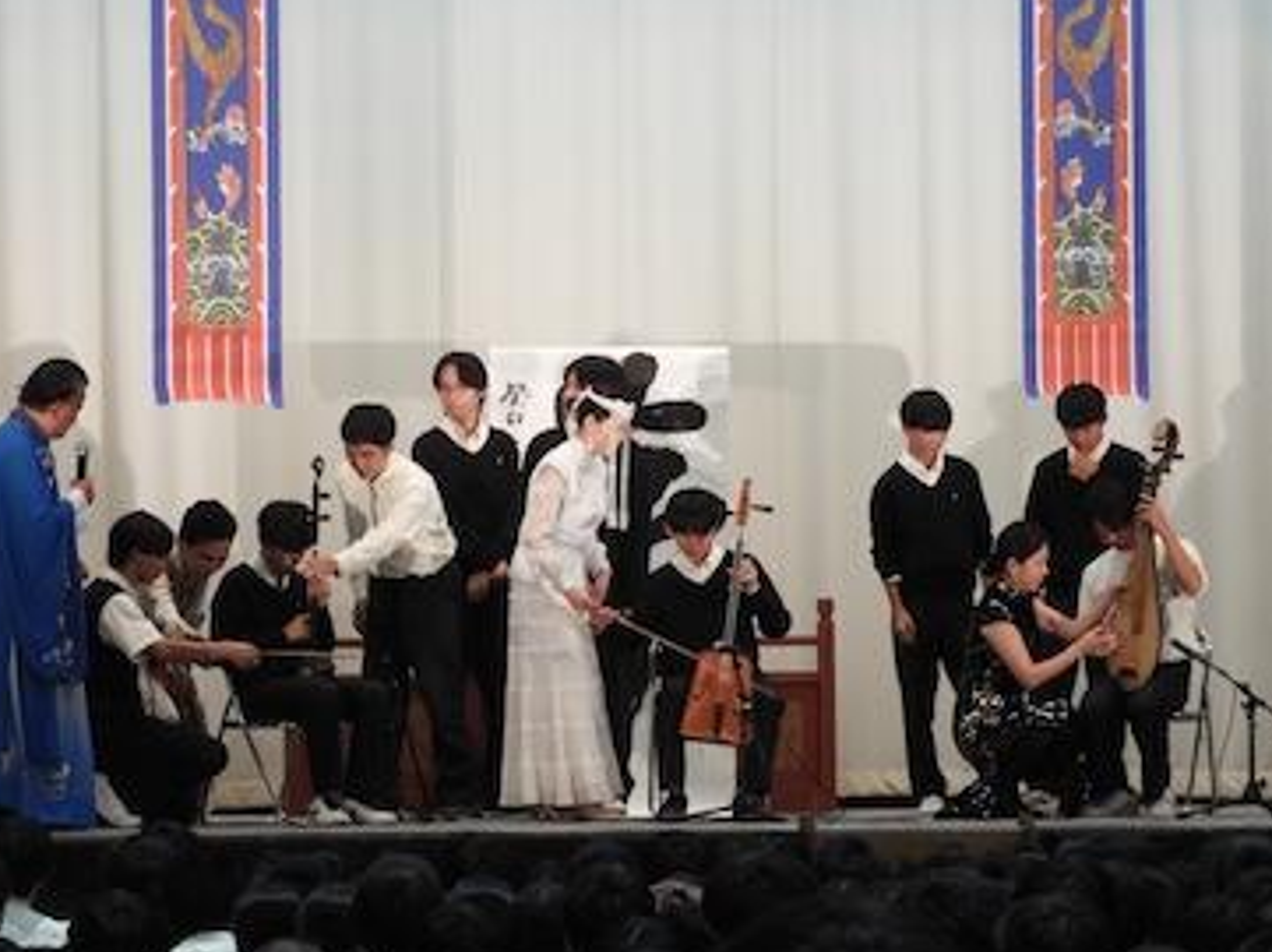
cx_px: 592
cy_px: 487
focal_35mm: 244
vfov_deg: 6.1
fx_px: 8957
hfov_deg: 8.1
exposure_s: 1/50
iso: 400
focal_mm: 39.4
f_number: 5.3
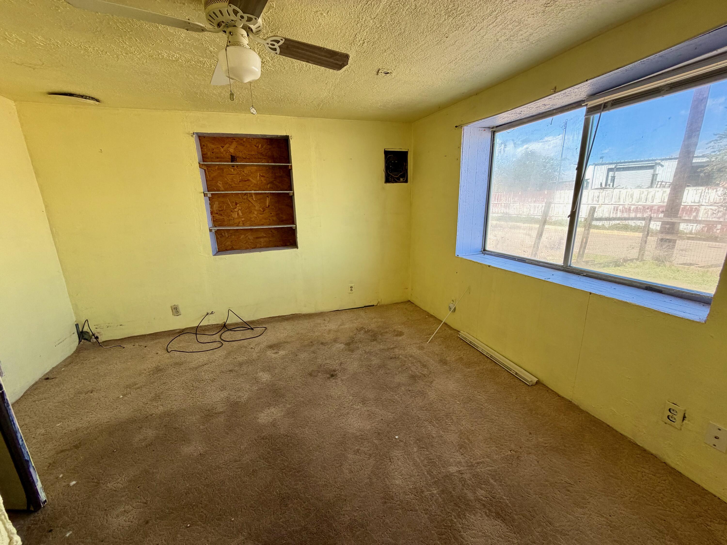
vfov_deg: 85.7
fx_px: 294
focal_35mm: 14
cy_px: 272
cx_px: 364
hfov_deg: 102.1
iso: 100
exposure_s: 1/121
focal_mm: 2.22
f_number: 2.2
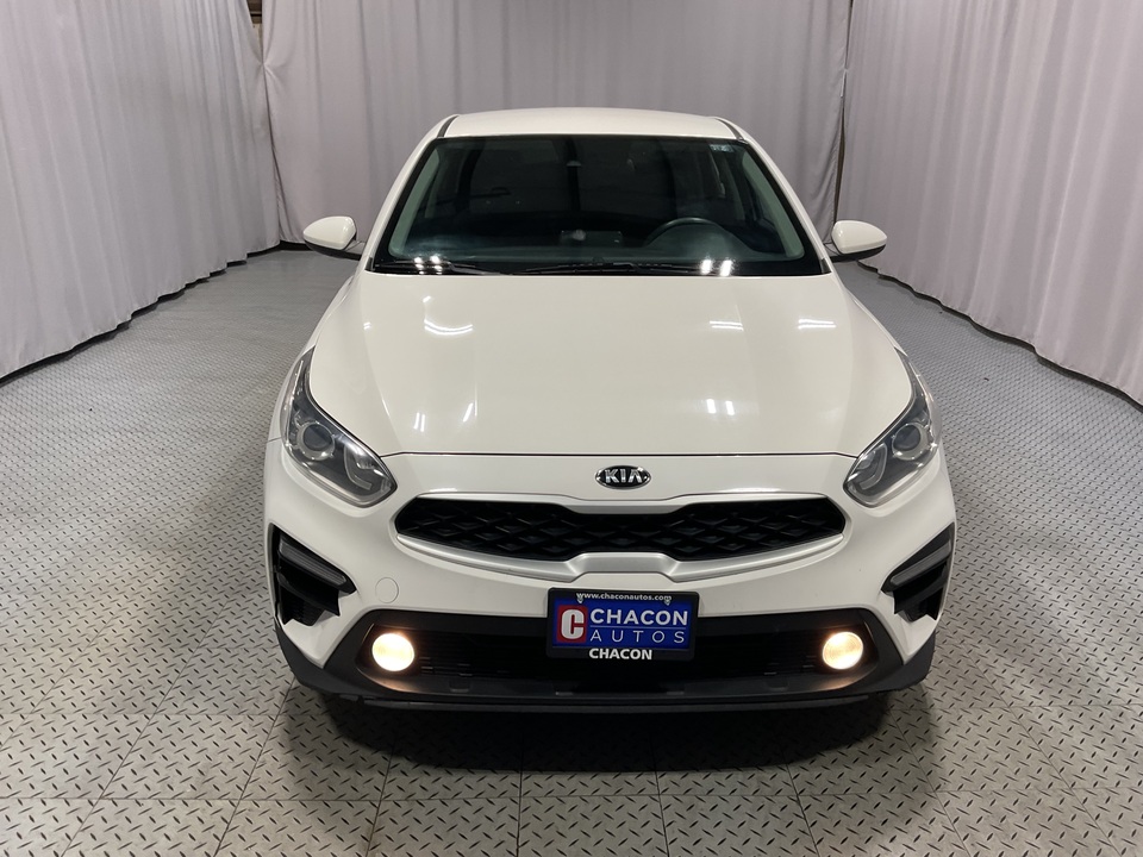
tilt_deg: -16.3
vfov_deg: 48.2
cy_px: 428
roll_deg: -1.7
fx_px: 958
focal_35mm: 29
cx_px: 572
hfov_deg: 61.7
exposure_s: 1/120
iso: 50
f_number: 1.8
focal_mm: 3
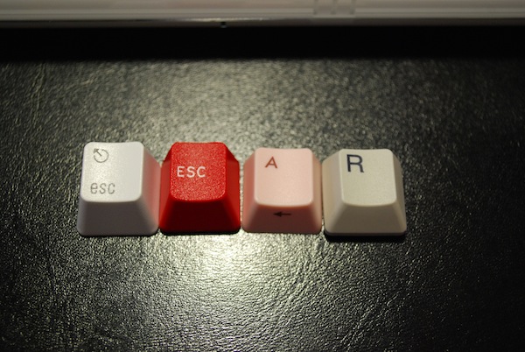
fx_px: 767
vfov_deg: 25.8
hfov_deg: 37.8
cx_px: 262
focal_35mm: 52
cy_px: 176
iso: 560
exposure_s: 1/30
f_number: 5.3
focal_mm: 35
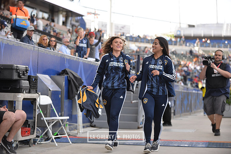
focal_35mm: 80
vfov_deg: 17.1
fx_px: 513
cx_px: 116
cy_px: 77
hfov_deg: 25.4
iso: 640
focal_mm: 80
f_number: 2.8
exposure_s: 1/2000
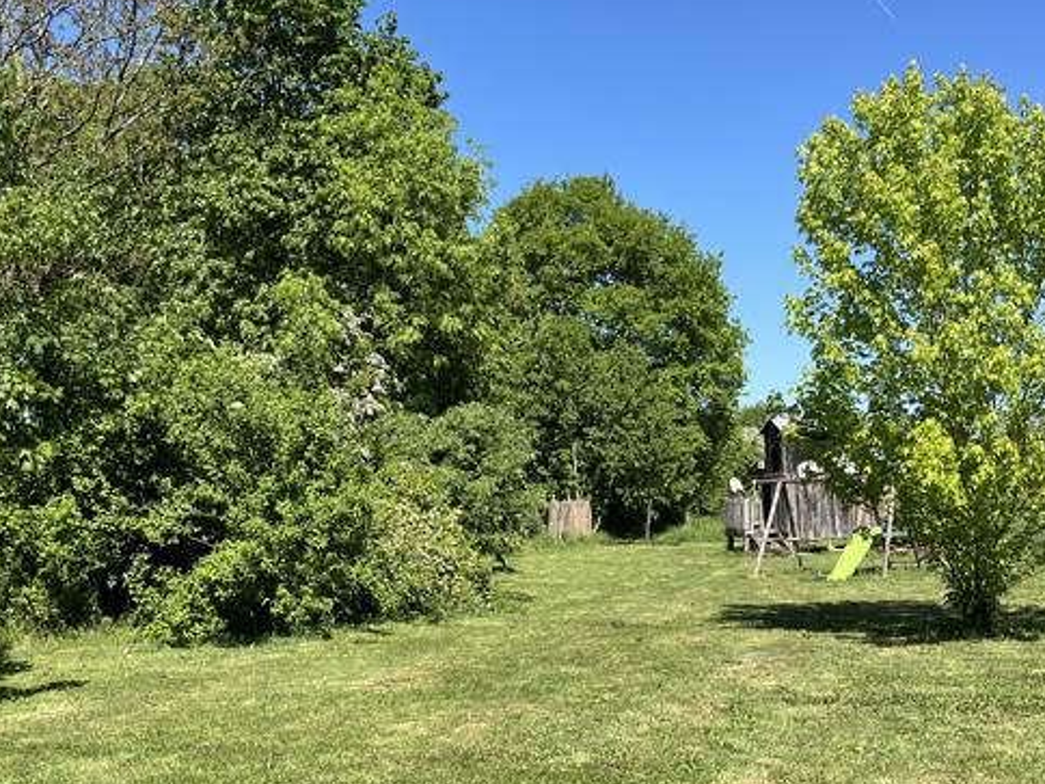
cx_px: 501
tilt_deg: +5.6
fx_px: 1298
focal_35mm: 43
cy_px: 371
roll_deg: +0.5
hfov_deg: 43.8
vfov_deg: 33.6
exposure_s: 1/2358
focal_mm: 5.1
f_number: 1.6
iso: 50
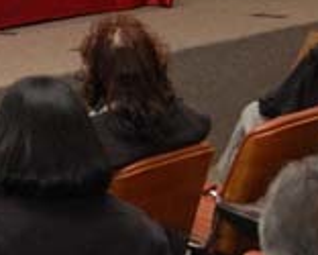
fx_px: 1483
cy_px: -4
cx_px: -90
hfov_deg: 11.9
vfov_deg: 9.7
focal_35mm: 158
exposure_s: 1/50
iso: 1600
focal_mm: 35
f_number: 4.8
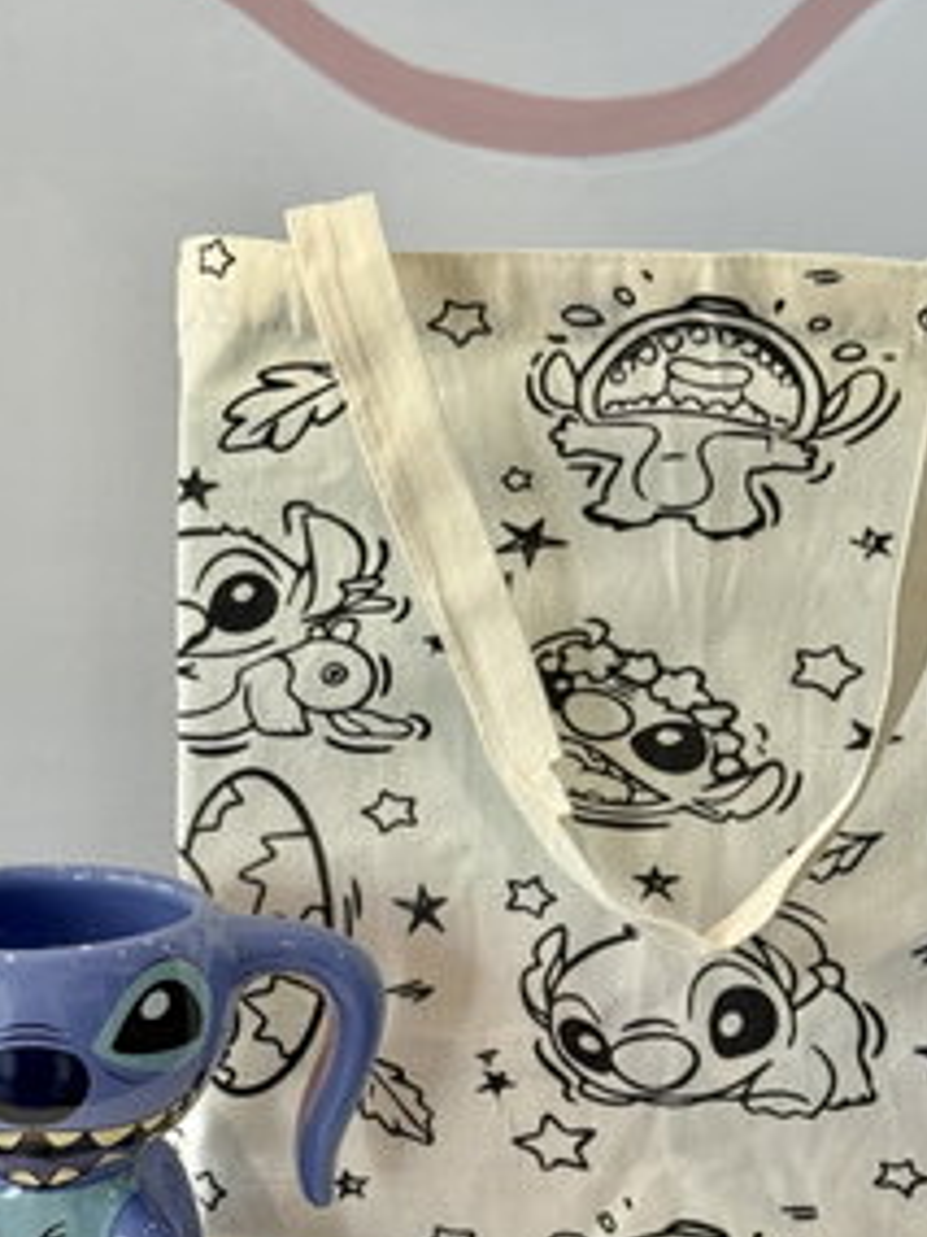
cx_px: 518
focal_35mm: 90
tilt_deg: -12.4
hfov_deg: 16.4
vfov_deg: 21.7
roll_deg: -0.6
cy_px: 821
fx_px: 3214
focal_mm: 6.76
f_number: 1.78
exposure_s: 1/100
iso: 80
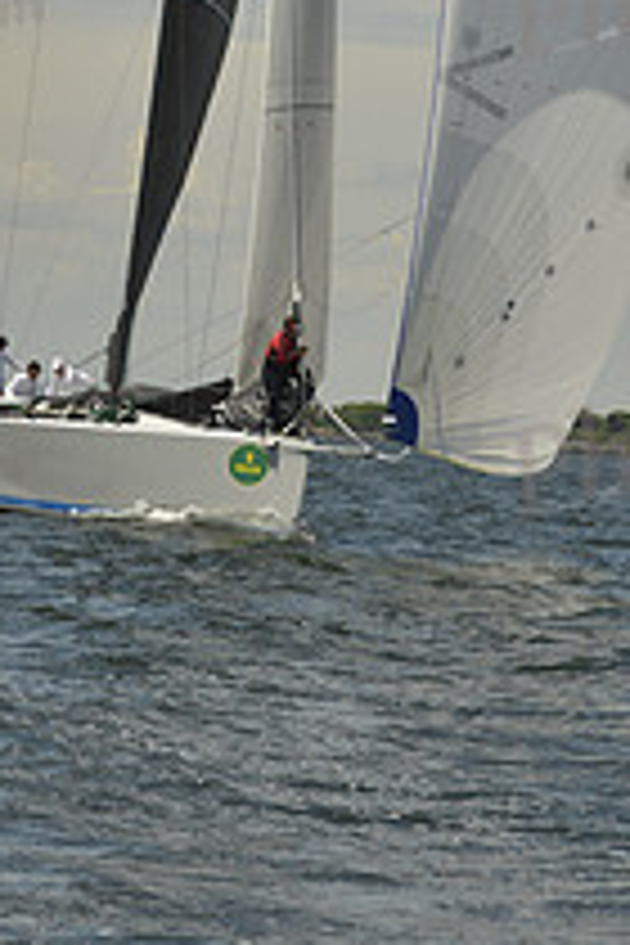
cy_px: -225
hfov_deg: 6.1
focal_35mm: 226
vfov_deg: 9.0
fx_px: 5932
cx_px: 277
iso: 280
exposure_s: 1/1600
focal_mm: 82
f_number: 9
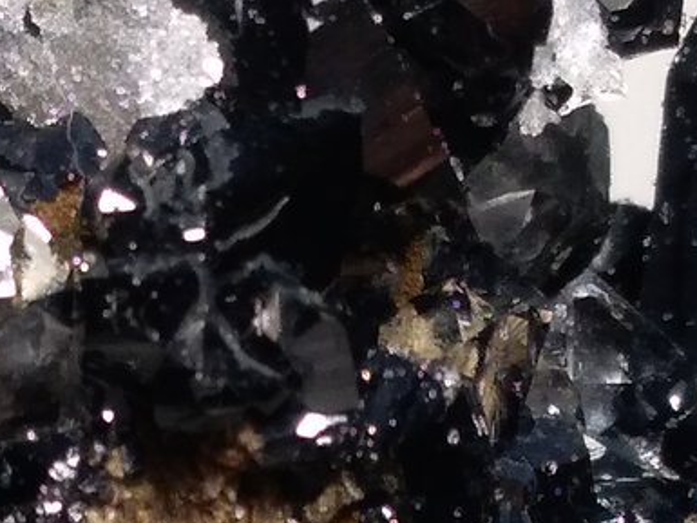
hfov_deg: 18.0
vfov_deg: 13.6
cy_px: 461
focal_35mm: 108
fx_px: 2175
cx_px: 123
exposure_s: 1/60
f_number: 2
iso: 111
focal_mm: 3.54
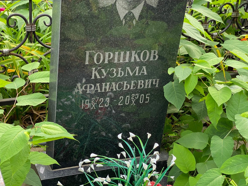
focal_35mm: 58
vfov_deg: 25.2
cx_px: 111
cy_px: 96
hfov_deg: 33.2
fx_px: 415
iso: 32
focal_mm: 6
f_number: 2
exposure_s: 1/122
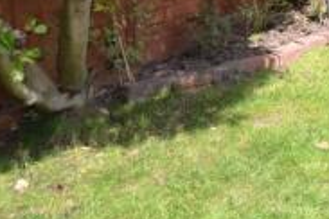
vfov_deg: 16.9
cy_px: -83
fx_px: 685
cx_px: 526
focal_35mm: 75
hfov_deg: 21.5
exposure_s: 1/125
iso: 125
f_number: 4.8
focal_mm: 14
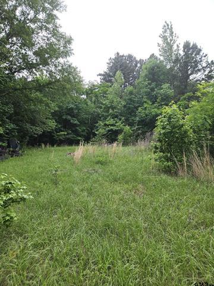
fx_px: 190
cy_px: 143
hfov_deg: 58.9
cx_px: 107
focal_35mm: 23
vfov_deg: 73.9
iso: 32
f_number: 1.8
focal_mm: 5.4
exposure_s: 1/563
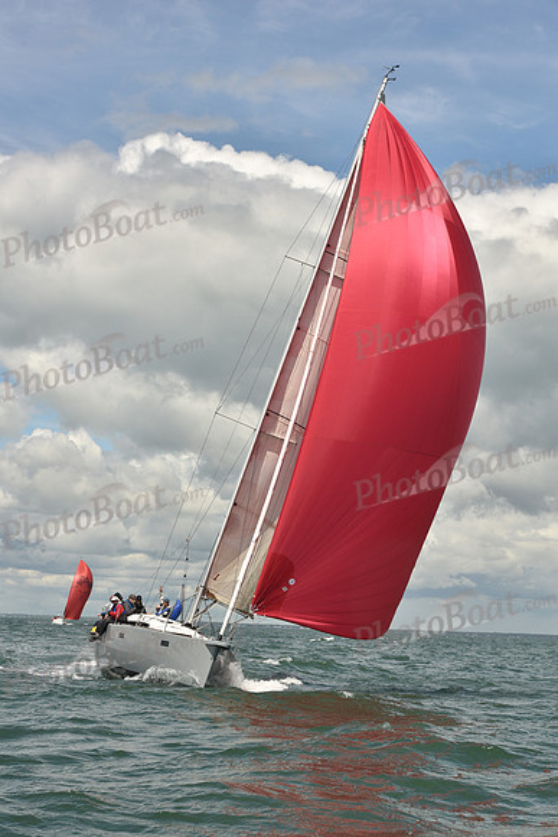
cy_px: 418
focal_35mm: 70
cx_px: 279
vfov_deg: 28.8
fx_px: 1626
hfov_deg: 19.5
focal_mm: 70
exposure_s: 1/800
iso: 320
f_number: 13
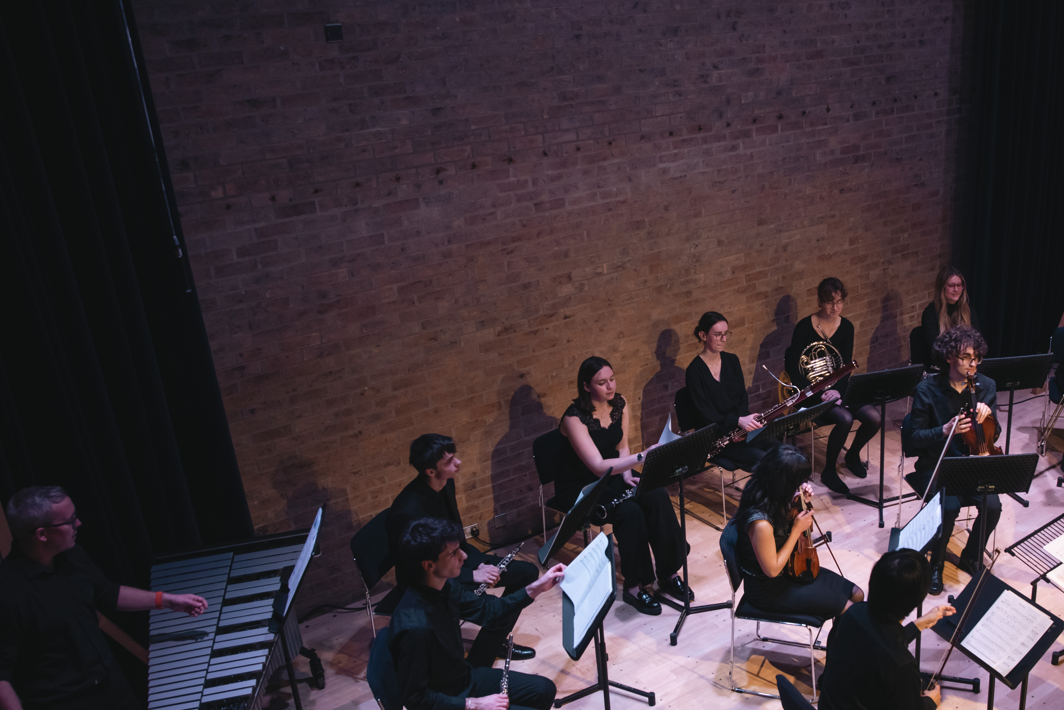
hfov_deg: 53.4
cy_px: 434
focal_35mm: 35
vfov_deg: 37.7
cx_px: 708
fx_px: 1035
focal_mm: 24
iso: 1000
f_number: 5
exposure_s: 1/200
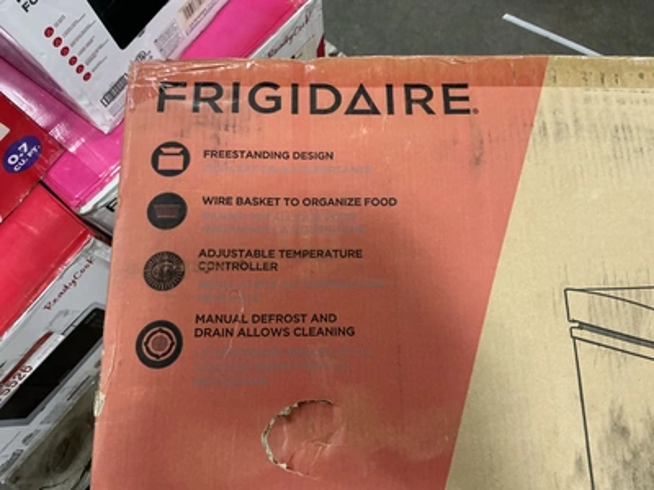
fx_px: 529
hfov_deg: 63.4
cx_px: 327
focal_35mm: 28
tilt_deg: -75.8
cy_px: 245
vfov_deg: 49.7
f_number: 1.8
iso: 250
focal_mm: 3
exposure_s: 1/60
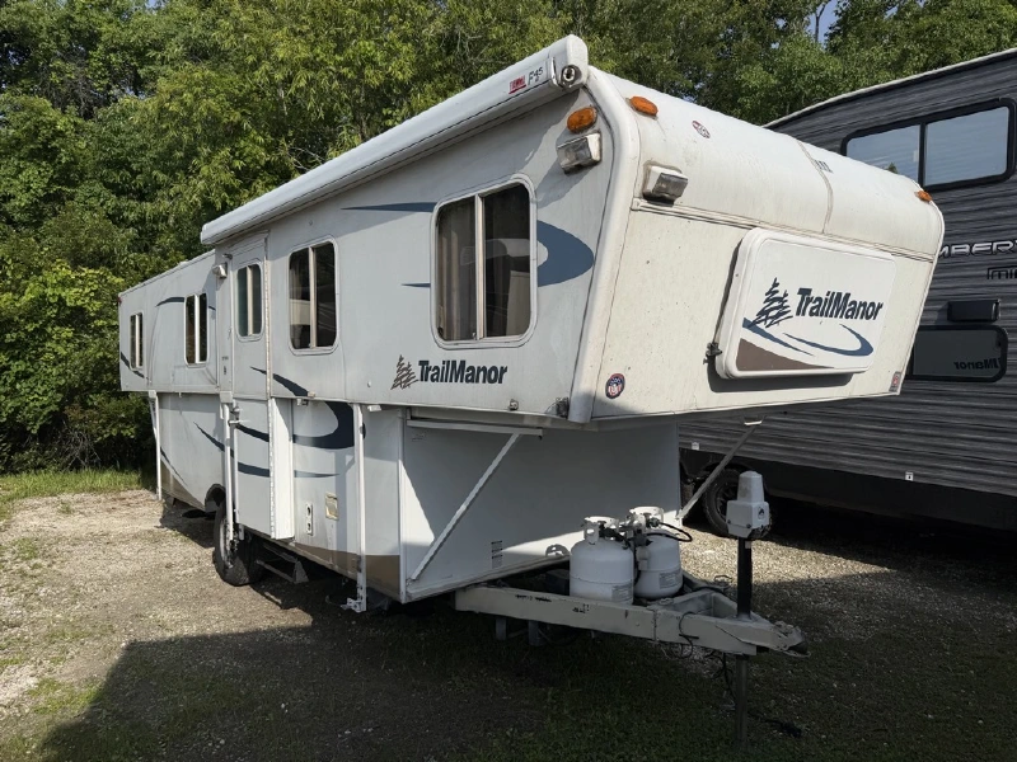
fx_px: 705
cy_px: 381
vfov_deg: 56.8
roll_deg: -0.3
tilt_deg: -2.2
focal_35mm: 24
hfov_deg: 71.6
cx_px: 508
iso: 80
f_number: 1.78
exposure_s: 1/11905
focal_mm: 6.76
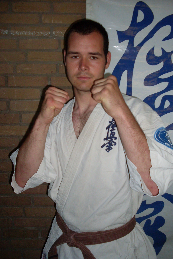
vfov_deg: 48.5
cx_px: 98
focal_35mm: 40
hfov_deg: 33.4
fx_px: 288
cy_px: 131
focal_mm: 6.3
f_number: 2.8
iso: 100
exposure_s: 1/45
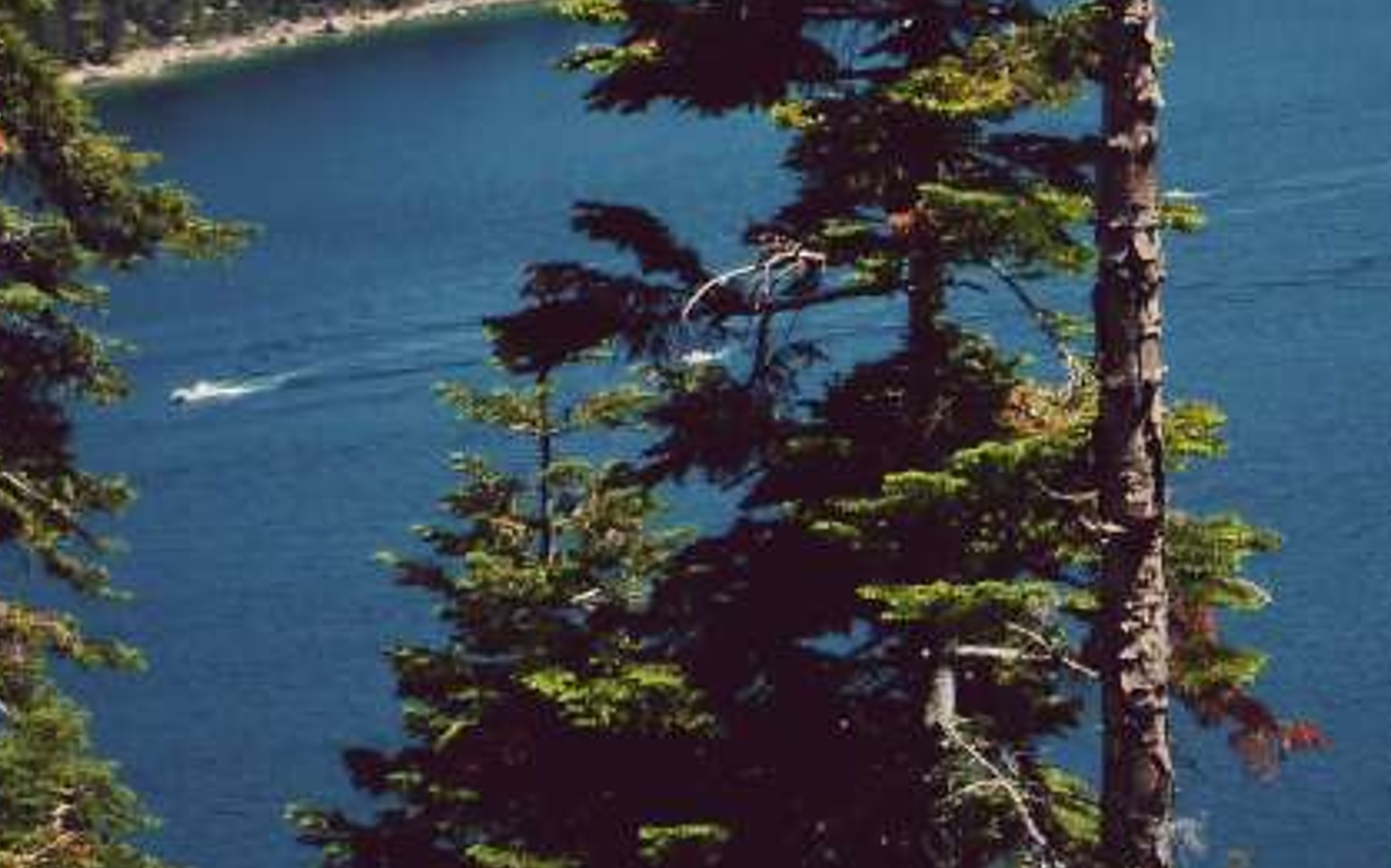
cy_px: -319
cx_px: 1468
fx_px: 7731
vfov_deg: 6.4
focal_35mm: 204
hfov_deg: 10.2
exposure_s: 1/640
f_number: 5.6
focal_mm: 11
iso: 125
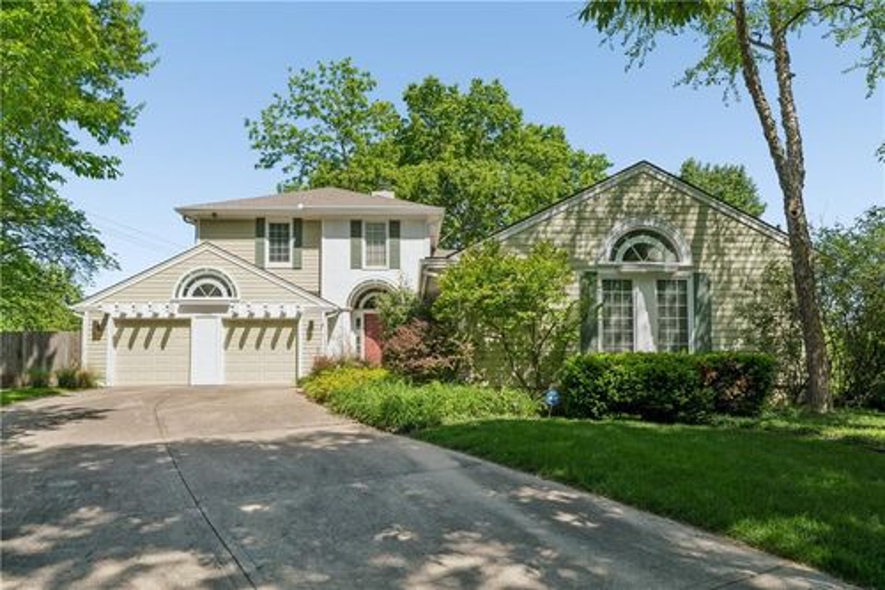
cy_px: 295
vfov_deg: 58.3
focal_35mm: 22
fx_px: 528
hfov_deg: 79.9
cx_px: 442
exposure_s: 1/13
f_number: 22
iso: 100
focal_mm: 21.5
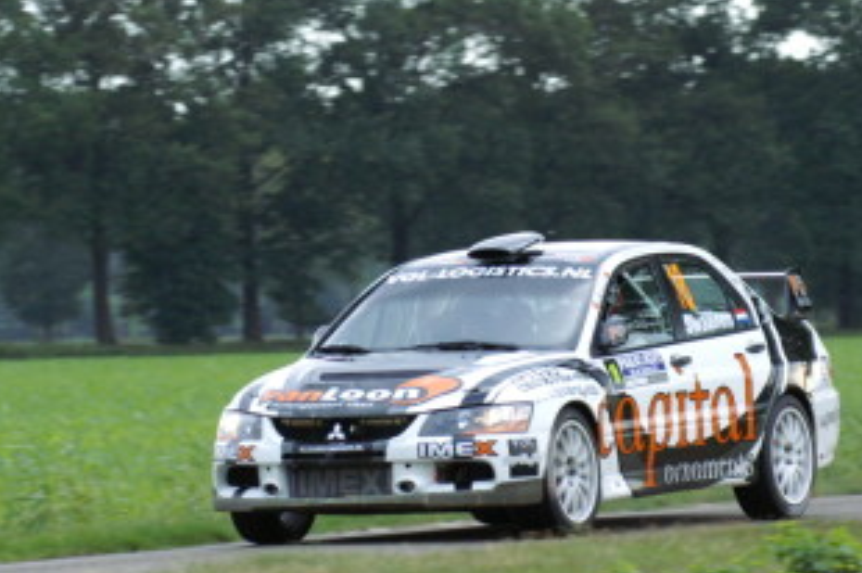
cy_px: 407
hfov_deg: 5.3
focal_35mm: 392
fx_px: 9375
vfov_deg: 3.5
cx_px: 517
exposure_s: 1/400
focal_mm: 135
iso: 800
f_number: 6.3
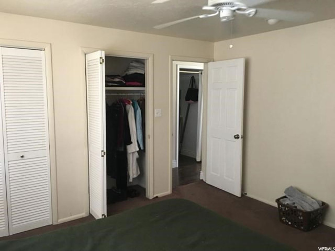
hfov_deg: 61.7
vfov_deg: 48.2
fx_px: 281
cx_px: 168
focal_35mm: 29
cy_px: 126
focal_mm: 4.15
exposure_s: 1/10
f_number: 2.2
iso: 100
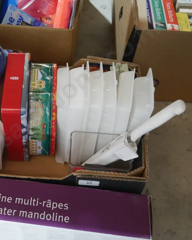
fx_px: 320
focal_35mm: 45
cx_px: 32
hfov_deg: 32.3
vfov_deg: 41.2
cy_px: 119
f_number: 4
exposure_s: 1/60
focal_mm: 17
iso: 2000
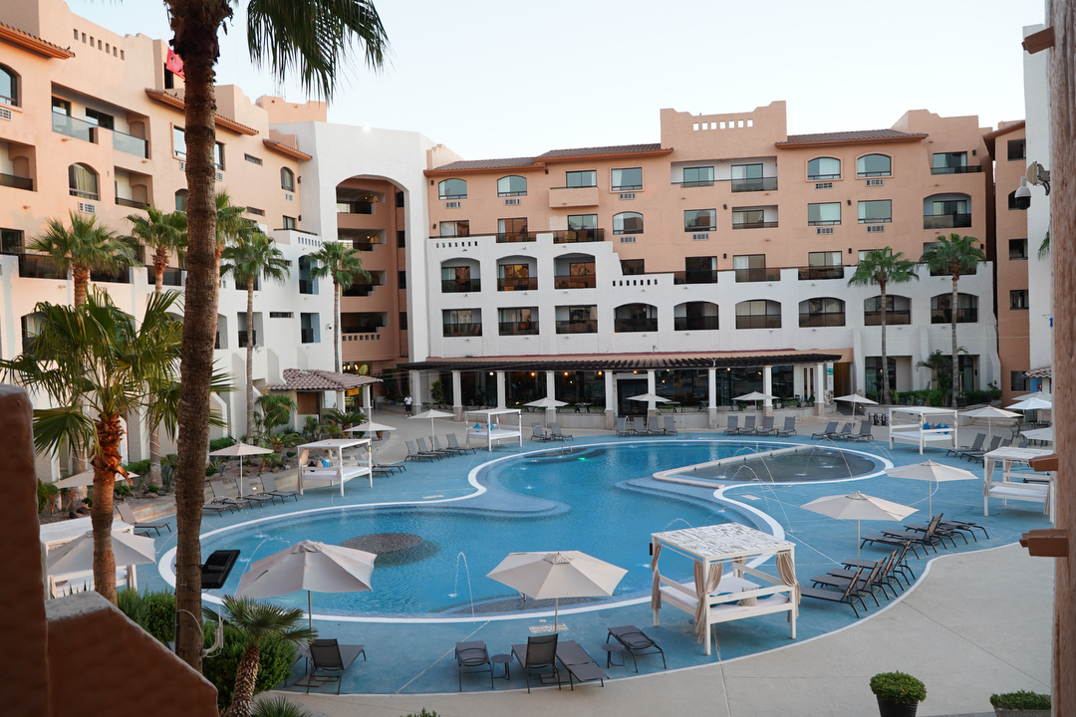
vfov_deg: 46.4
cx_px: 538
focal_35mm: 28
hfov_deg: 65.5
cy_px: 358
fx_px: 837
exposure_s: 1/40
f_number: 4
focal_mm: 19
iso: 160
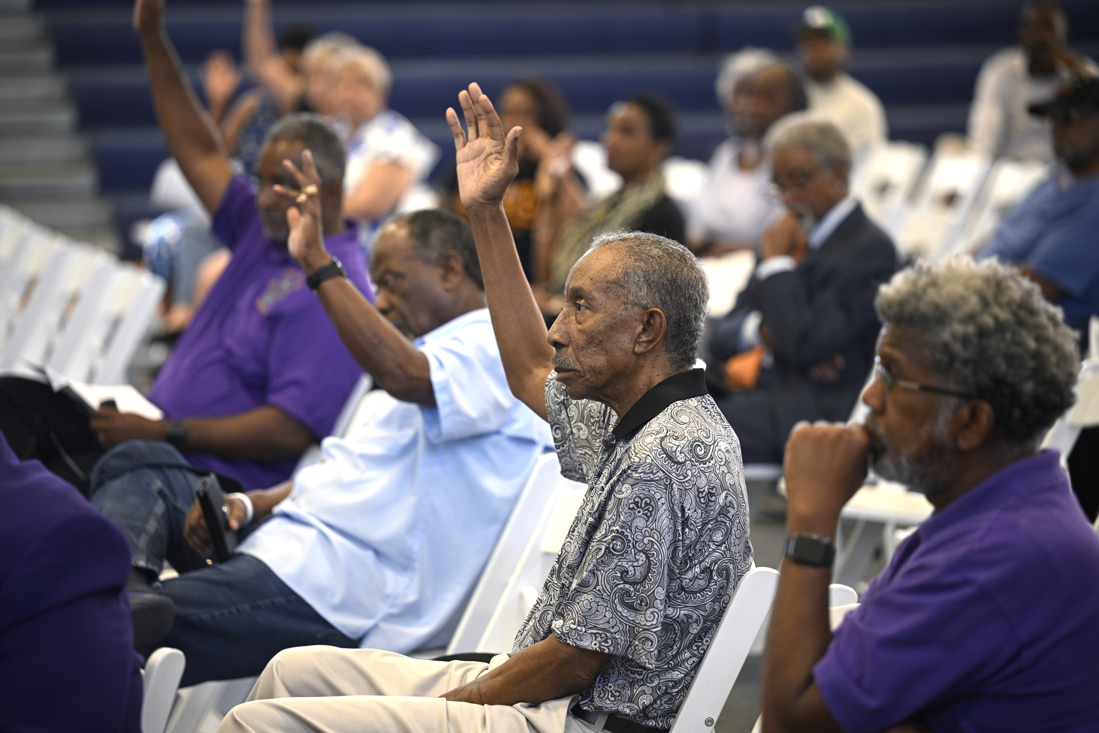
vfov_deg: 9.1
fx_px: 4579
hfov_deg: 13.7
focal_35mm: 150
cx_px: 550
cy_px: 366
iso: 900
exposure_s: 1/125
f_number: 2.8
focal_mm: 150
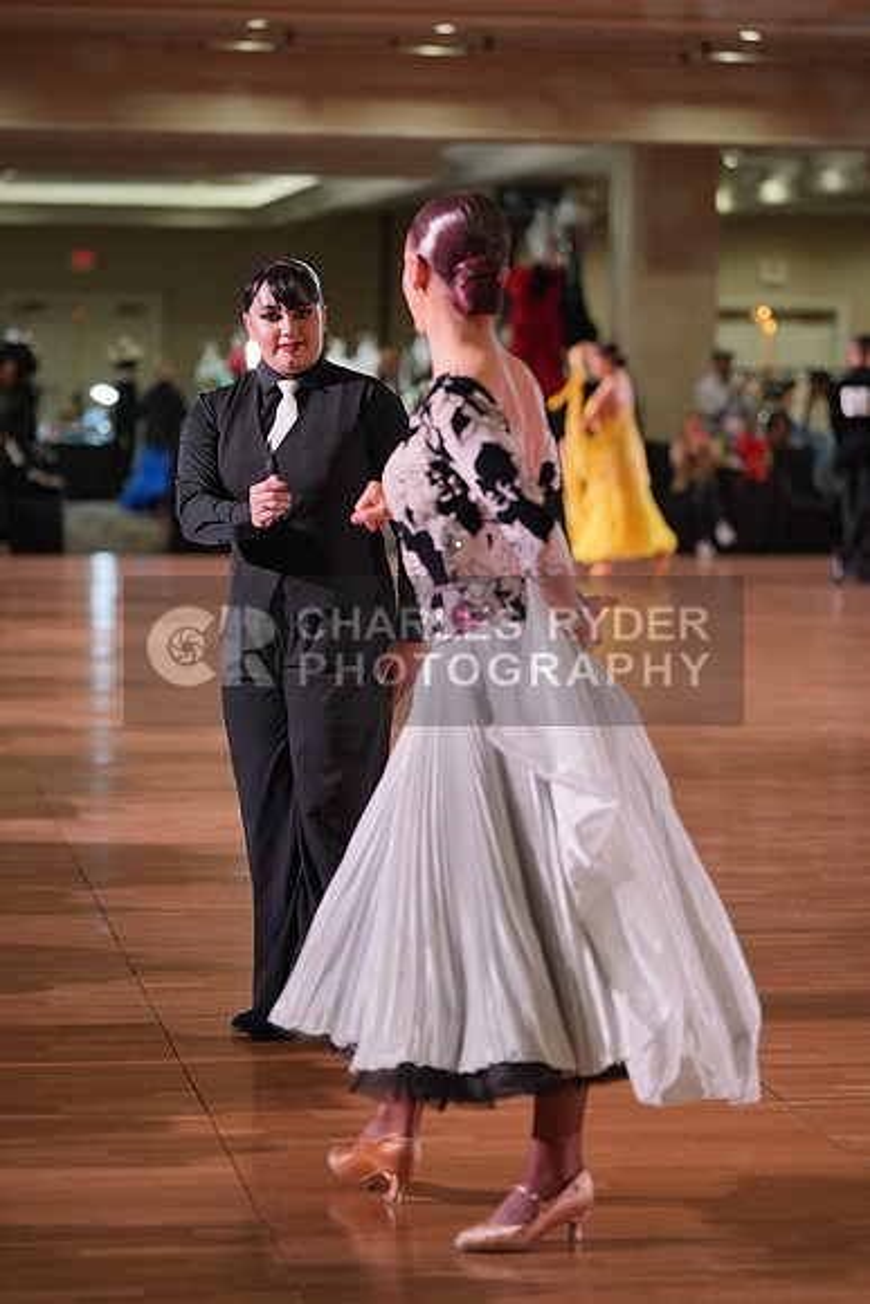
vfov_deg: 19.5
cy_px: 652
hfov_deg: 13.0
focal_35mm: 105
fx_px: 3804
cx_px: 435
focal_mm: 105
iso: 1250
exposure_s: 1/500
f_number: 2.8
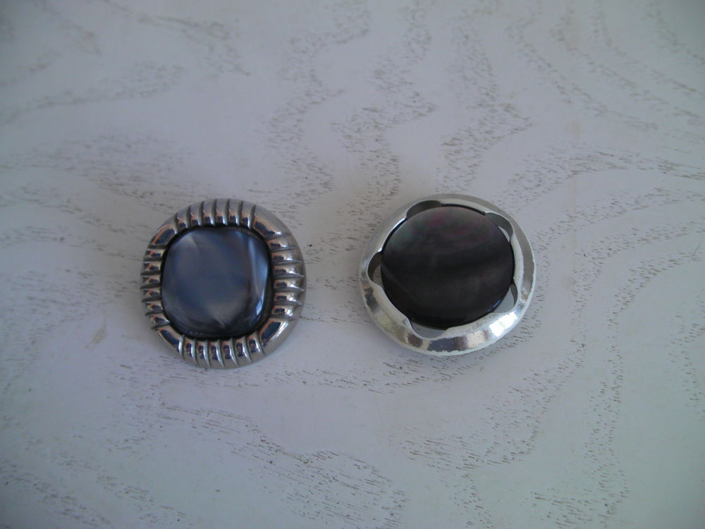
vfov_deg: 37.7
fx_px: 774
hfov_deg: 49.0
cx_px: 352
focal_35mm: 38
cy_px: 264
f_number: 3.5
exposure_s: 1/30
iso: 72
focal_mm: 6.3
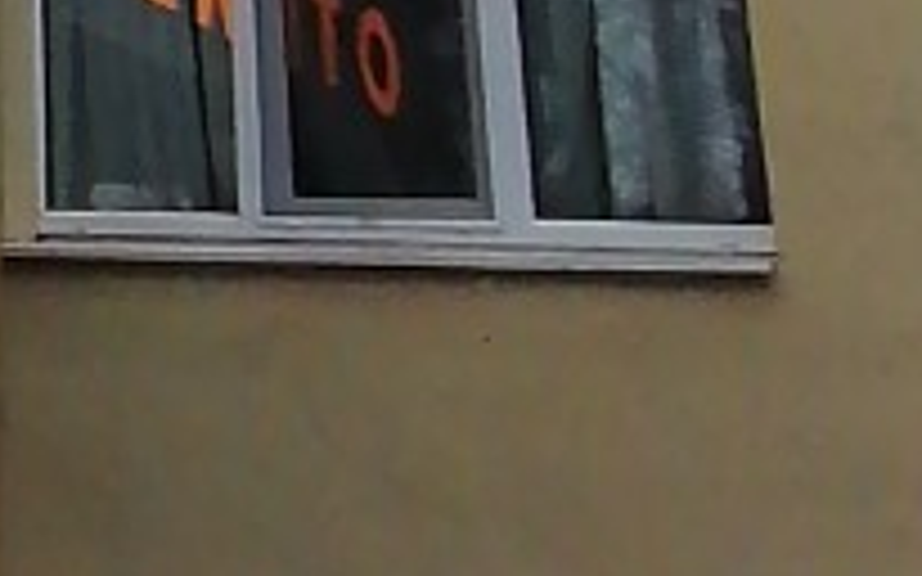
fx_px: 2939
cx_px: -967
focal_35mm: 117
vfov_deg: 10.2
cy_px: -619
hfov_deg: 14.5
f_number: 2.4
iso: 80
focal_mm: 1.78
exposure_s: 1/50
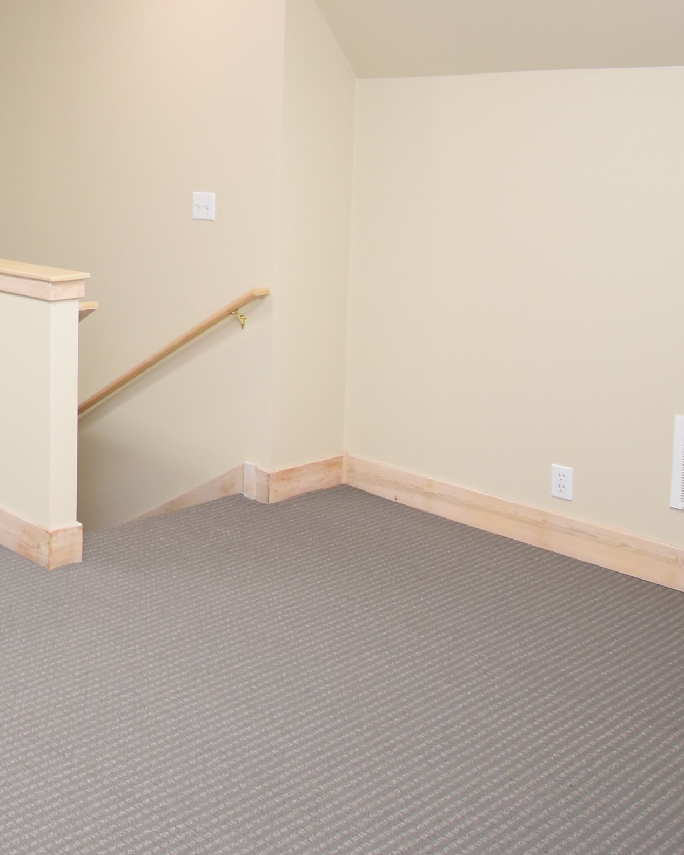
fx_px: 1012
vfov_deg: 44.3
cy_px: 212
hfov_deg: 31.2
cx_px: -141
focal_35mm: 40
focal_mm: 10
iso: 800
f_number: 4.5
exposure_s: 1/80
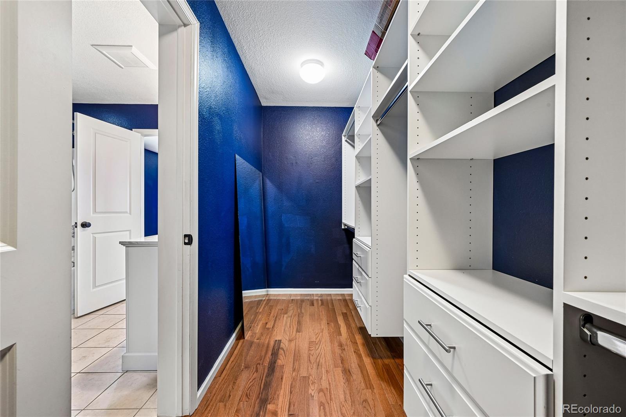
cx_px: 313
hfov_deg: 104.3
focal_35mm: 14
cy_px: 208
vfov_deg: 81.2
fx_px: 243
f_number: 11
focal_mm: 14
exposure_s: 1
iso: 400
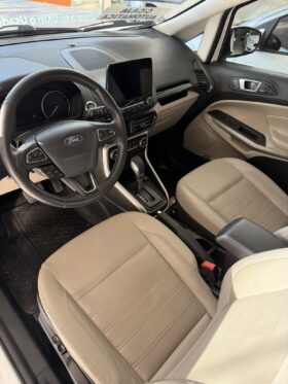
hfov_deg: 56.8
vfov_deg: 71.6
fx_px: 266
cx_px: 144
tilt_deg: -40.9
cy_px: 192
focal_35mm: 24
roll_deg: -8.0
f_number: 1.78
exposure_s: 1/121
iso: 200
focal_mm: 6.76
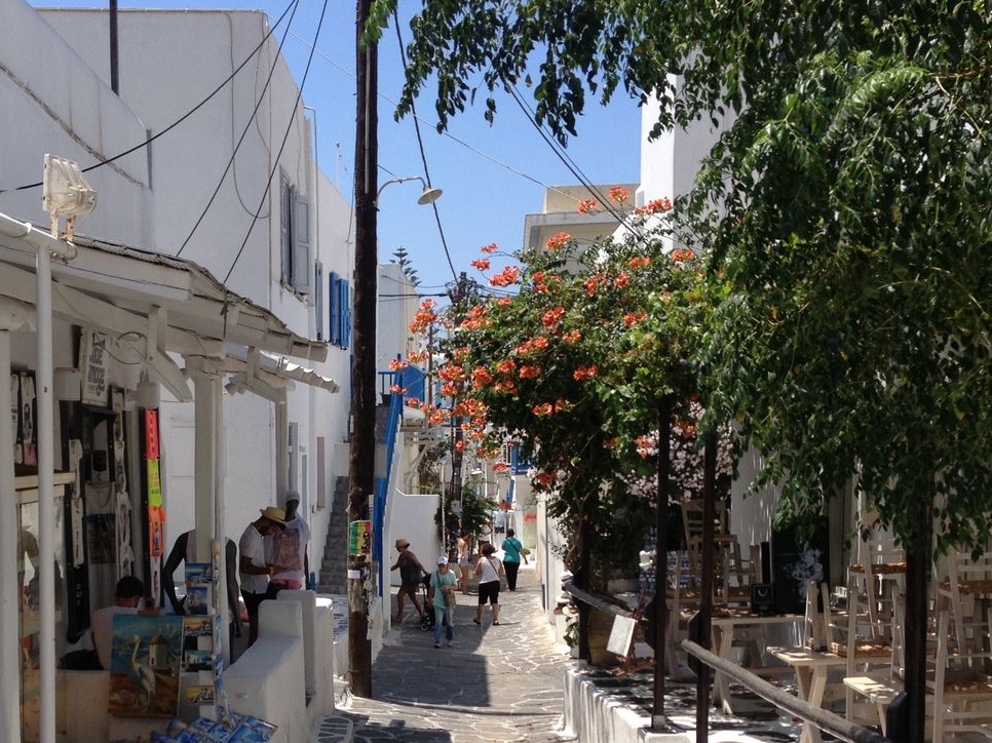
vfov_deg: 24.8
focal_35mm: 58
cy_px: 598
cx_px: 354
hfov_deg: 33.0
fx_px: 1662
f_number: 2.4
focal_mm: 4.28
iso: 50
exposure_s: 1/1493
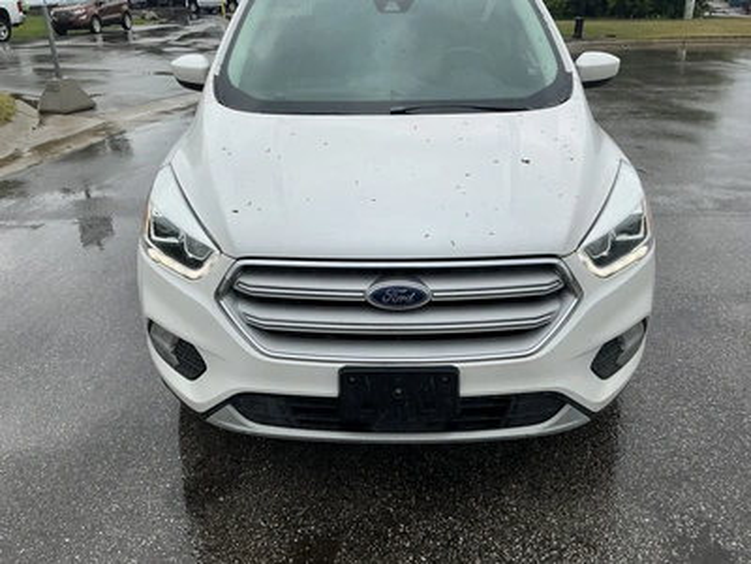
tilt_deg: -24.7
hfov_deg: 63.4
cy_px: 282
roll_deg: -0.9
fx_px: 607
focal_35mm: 28
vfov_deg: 49.7
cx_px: 376
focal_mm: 3
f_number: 1.8
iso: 25
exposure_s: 1/482
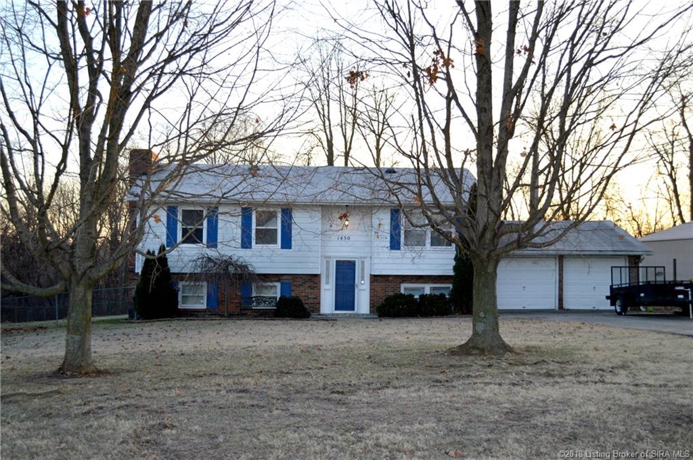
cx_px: 346
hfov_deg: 49.6
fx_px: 750
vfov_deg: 34.1
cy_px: 230
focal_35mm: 39
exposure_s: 1/125
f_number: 4.2
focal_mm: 26
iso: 125
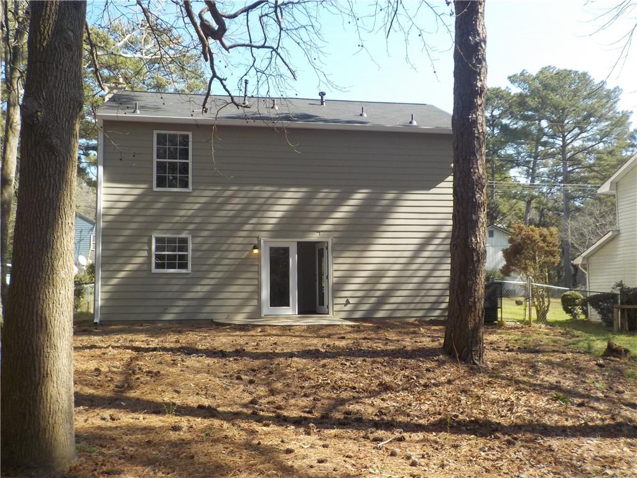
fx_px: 552
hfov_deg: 60.0
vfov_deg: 46.8
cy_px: 239
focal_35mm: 30
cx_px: 318
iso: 125
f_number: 3.3
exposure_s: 1/400
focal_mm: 4.1
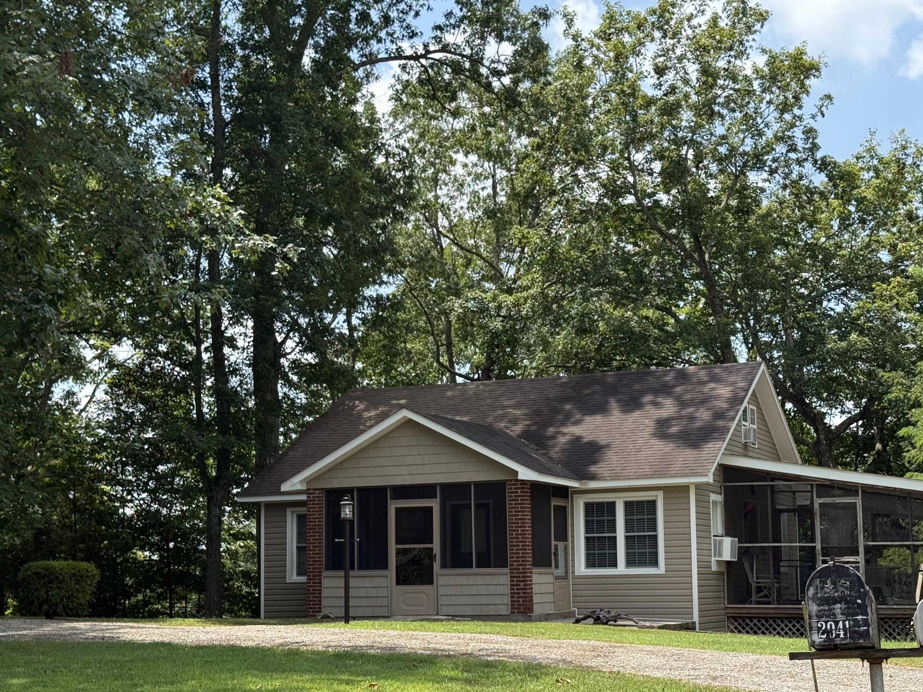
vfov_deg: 25.2
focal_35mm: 58
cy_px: 408
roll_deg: +0.3
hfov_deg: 33.2
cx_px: 517
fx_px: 1546
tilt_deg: +6.2
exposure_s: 1/2865
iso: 100
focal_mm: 6.76
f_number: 1.78
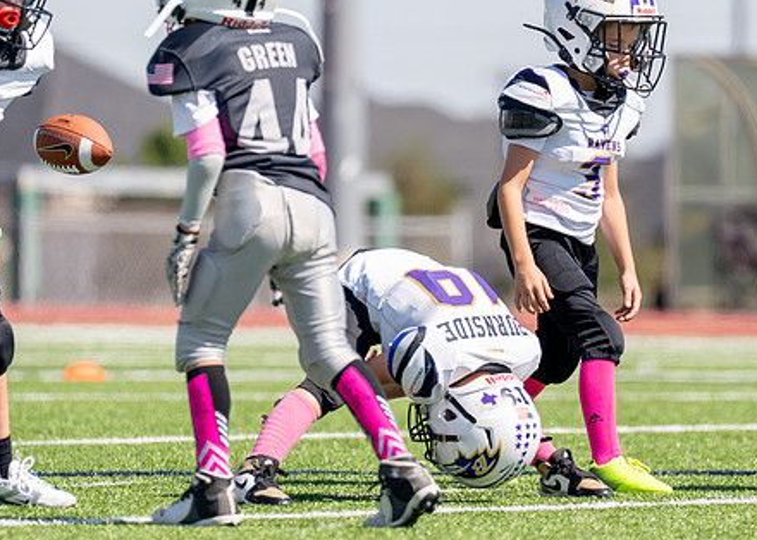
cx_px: 485
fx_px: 10660
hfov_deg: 4.1
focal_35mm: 496
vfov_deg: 2.9
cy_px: 296
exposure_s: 1/4000
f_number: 2.8
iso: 200
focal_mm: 200
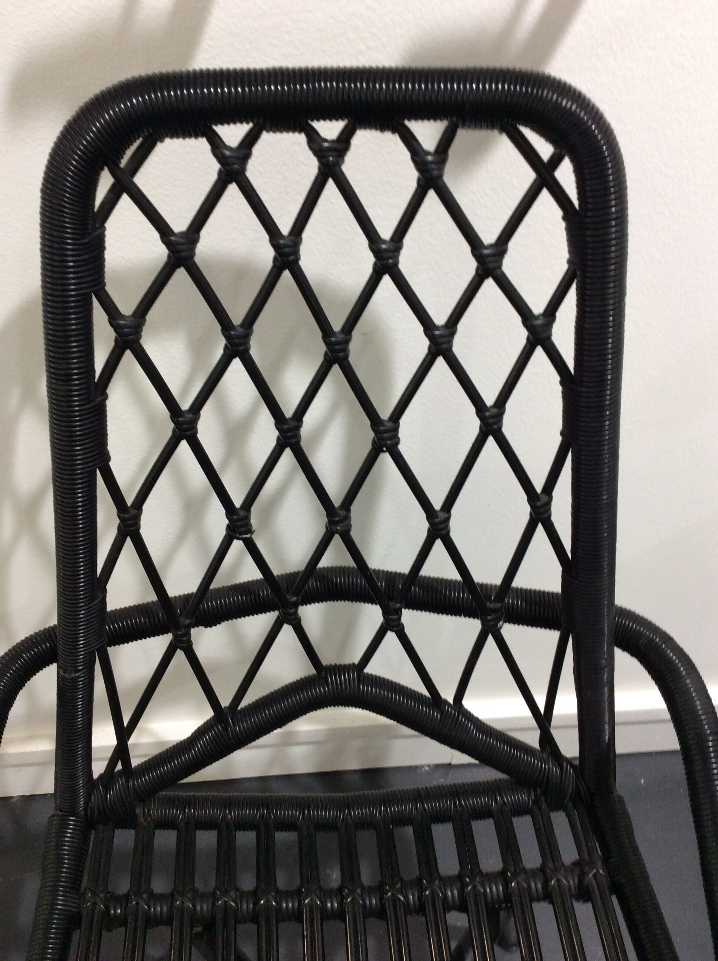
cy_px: 480
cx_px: 359
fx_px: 887
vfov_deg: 56.9
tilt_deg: -46.9
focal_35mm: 32
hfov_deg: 44.1
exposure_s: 1/25
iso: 64
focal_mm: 3.3
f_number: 2.4
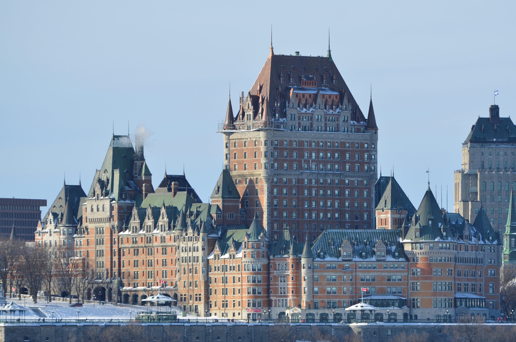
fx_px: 4929
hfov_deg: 6.0
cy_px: 176
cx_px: 296
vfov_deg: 4.0
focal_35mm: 345
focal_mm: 195
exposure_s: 1/1250
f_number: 5.3
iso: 200
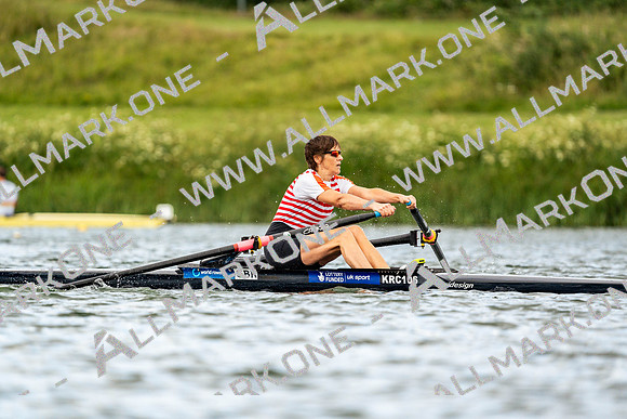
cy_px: 210
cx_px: 314
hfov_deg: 3.8
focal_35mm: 547
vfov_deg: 2.5
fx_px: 9529
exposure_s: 1/2000
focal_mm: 547
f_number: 6.3
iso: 640
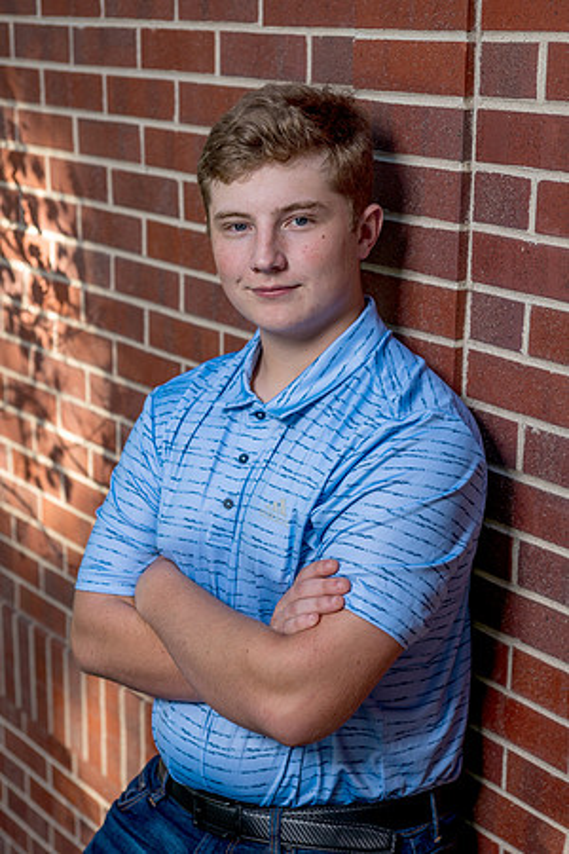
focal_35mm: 55
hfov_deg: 24.6
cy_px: 427
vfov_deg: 36.2
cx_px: 284
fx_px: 1304
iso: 100
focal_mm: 55
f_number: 3.5
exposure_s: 1/160
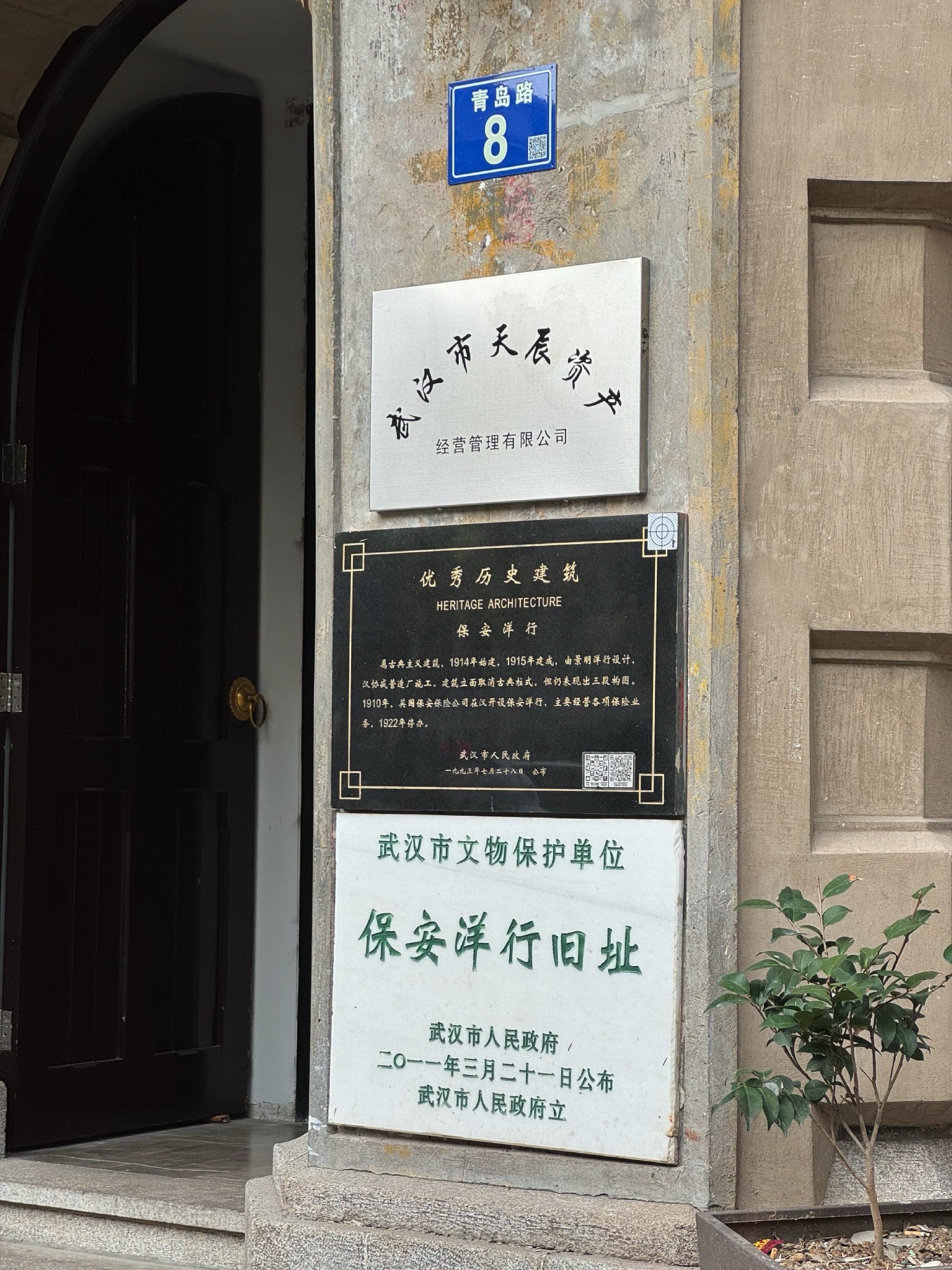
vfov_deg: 25.3
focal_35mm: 77
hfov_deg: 19.1
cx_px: 476
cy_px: 635
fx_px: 2824
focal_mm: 9
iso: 25
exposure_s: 1/149
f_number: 2.8
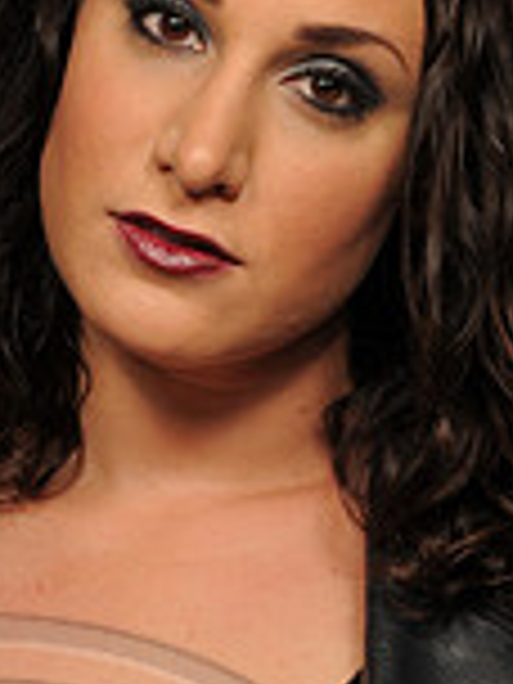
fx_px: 5217
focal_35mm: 264
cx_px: 214
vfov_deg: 7.5
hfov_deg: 5.6
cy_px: 432
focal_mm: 48
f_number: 7.1
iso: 200
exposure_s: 1/100
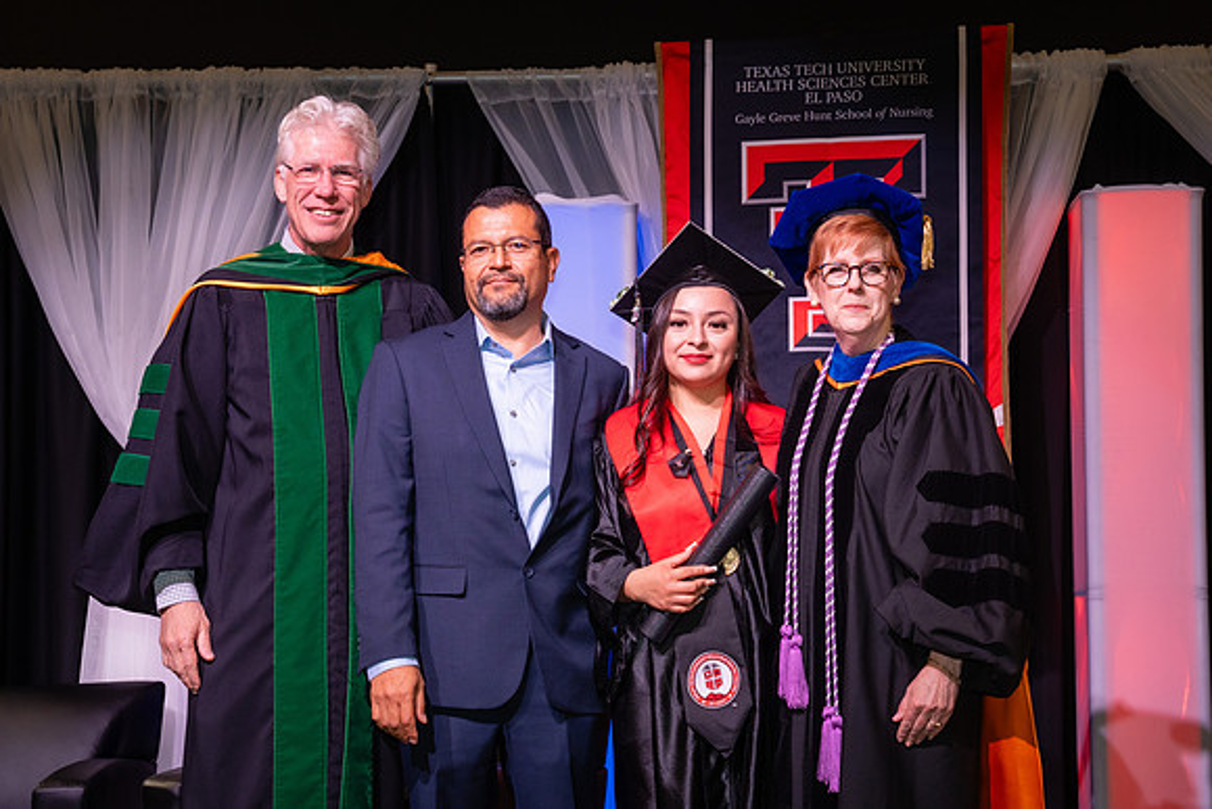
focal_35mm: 66
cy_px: 454
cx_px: 595
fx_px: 2221
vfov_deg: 20.6
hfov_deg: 30.5
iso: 1250
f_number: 5.6
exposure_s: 1/160
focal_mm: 52
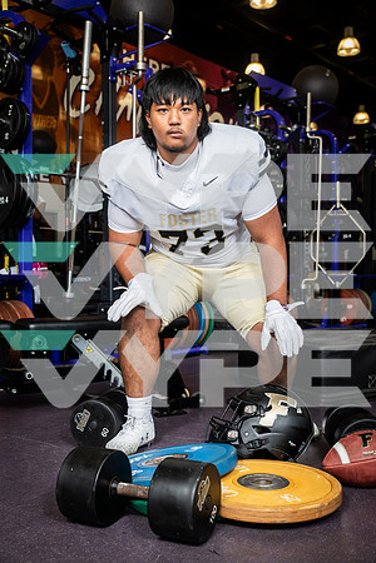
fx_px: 627
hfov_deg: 33.4
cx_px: 188
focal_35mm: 40
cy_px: 282
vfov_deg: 48.5
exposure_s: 1/250
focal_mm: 40
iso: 500
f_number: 5.6
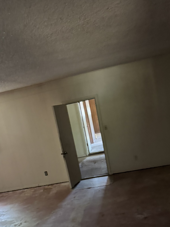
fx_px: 282
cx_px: 86
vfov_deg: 41.9
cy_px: 183
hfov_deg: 33.6
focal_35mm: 43
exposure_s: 1/39
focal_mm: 6.76
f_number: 1.78
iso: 1000
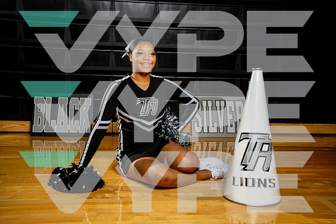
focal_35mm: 41
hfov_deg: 47.4
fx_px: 383
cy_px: 112
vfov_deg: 32.6
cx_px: 168
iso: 200
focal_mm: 41
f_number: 5.6
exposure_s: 1/250
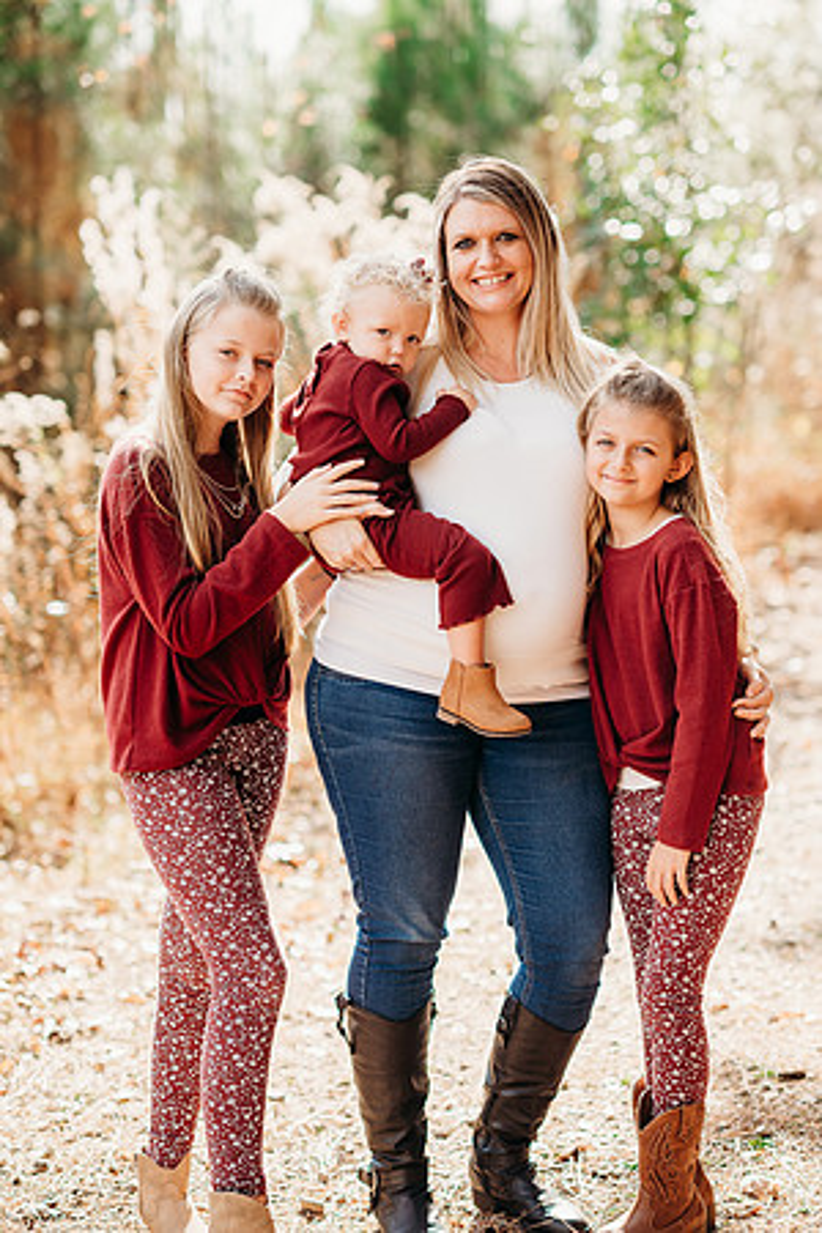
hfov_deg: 16.1
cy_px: 616
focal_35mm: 85
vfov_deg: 23.9
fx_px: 2911
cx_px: 411
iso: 100
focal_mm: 85
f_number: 2.2
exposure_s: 1/1250
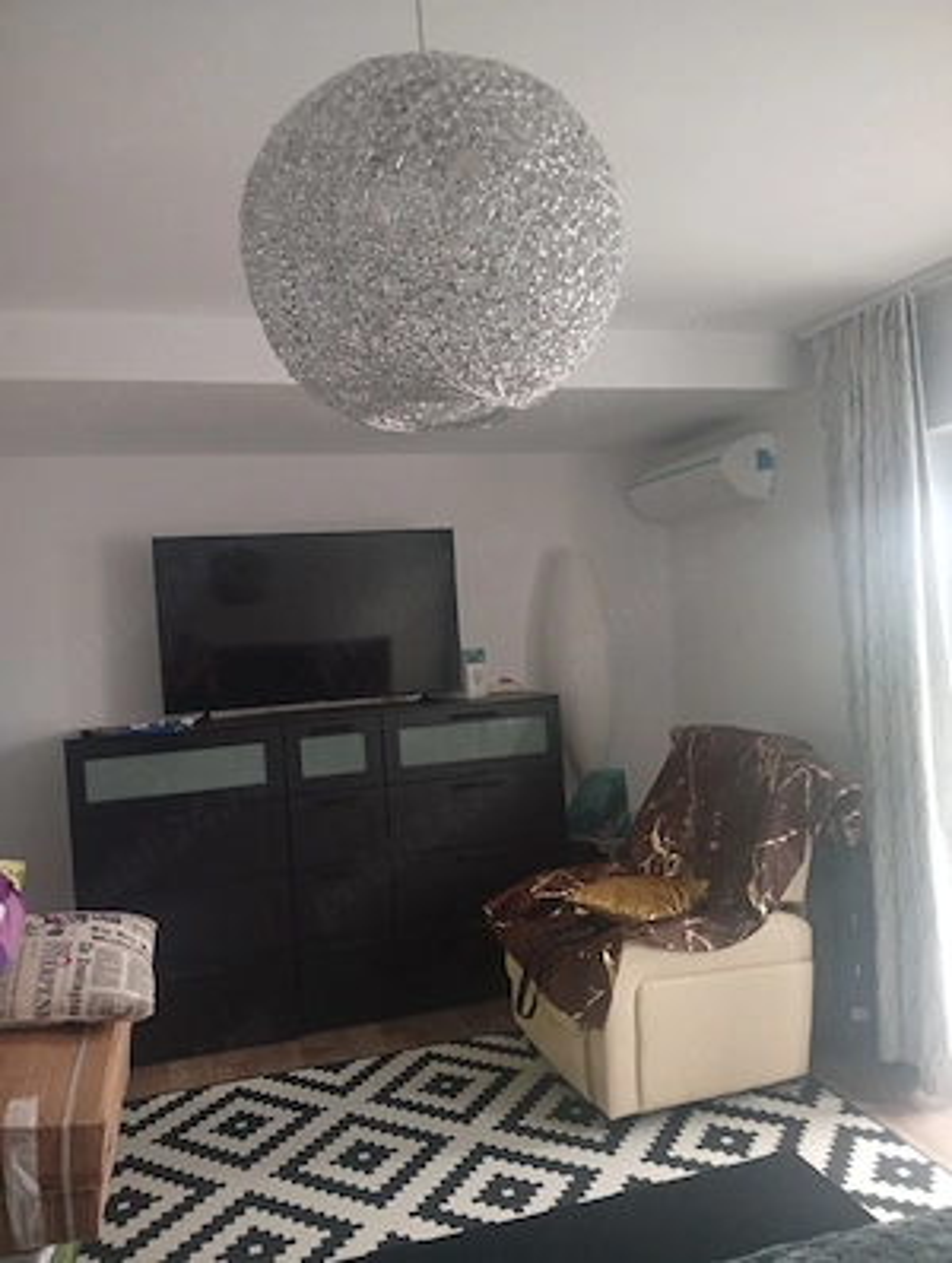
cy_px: 632
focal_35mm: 27
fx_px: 987
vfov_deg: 65.2
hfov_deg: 51.5
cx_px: 476
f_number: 1.8
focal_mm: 3.98
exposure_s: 1/16.7
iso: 2275
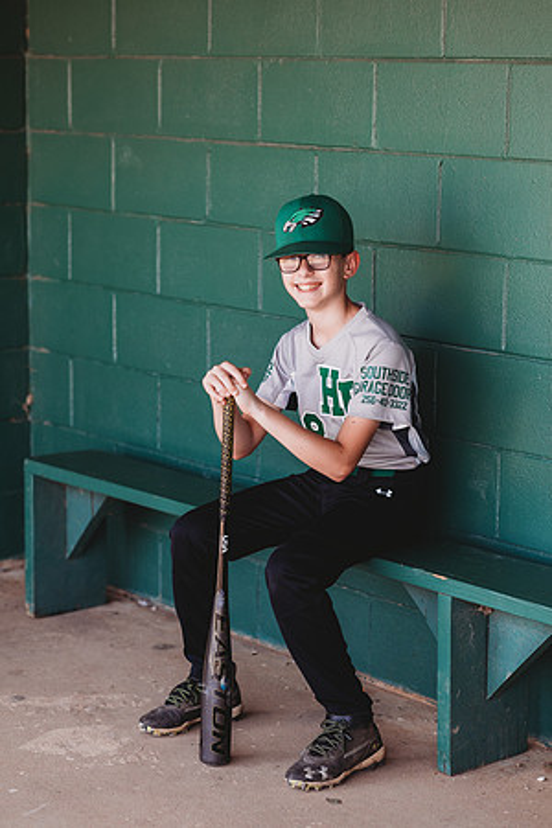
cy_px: 414
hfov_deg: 16.1
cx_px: 276
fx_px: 1955
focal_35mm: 85
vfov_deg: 23.9
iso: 200
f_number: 2.8
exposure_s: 1/400
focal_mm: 85
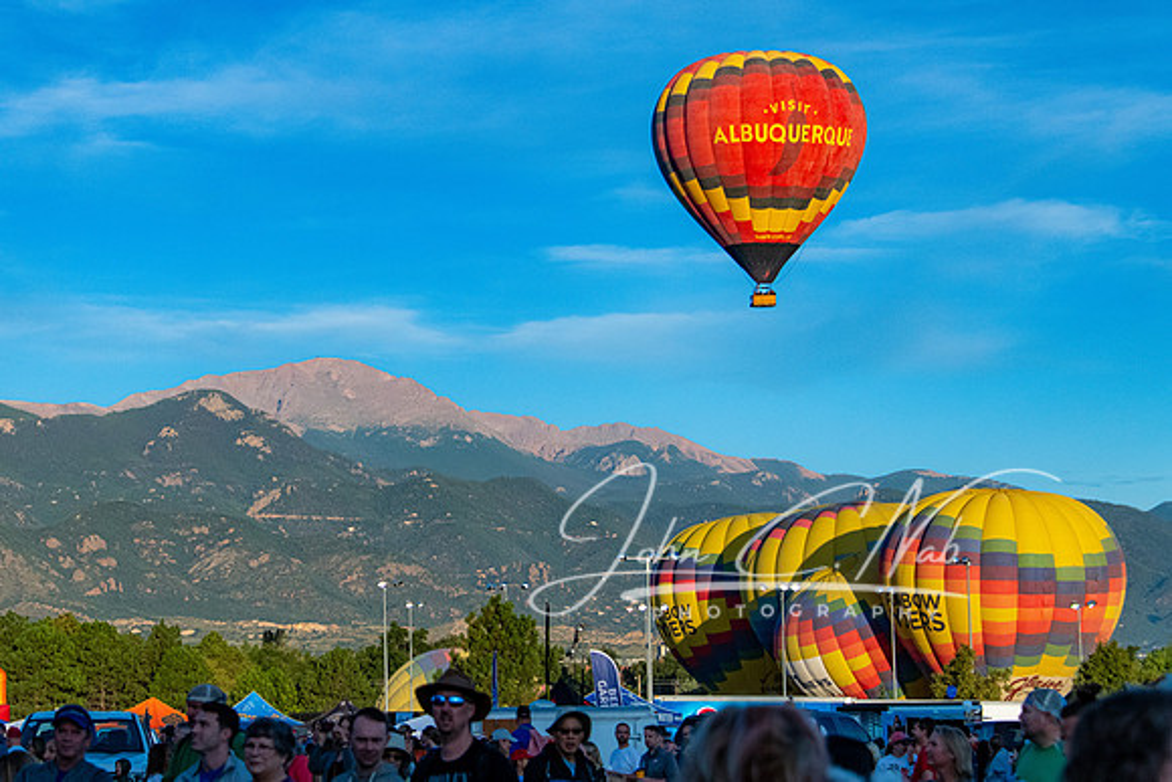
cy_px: 289
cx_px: 433
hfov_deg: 23.0
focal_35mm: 88
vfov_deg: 15.5
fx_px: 2874
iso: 1600
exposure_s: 1/8000
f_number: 5
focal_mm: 70
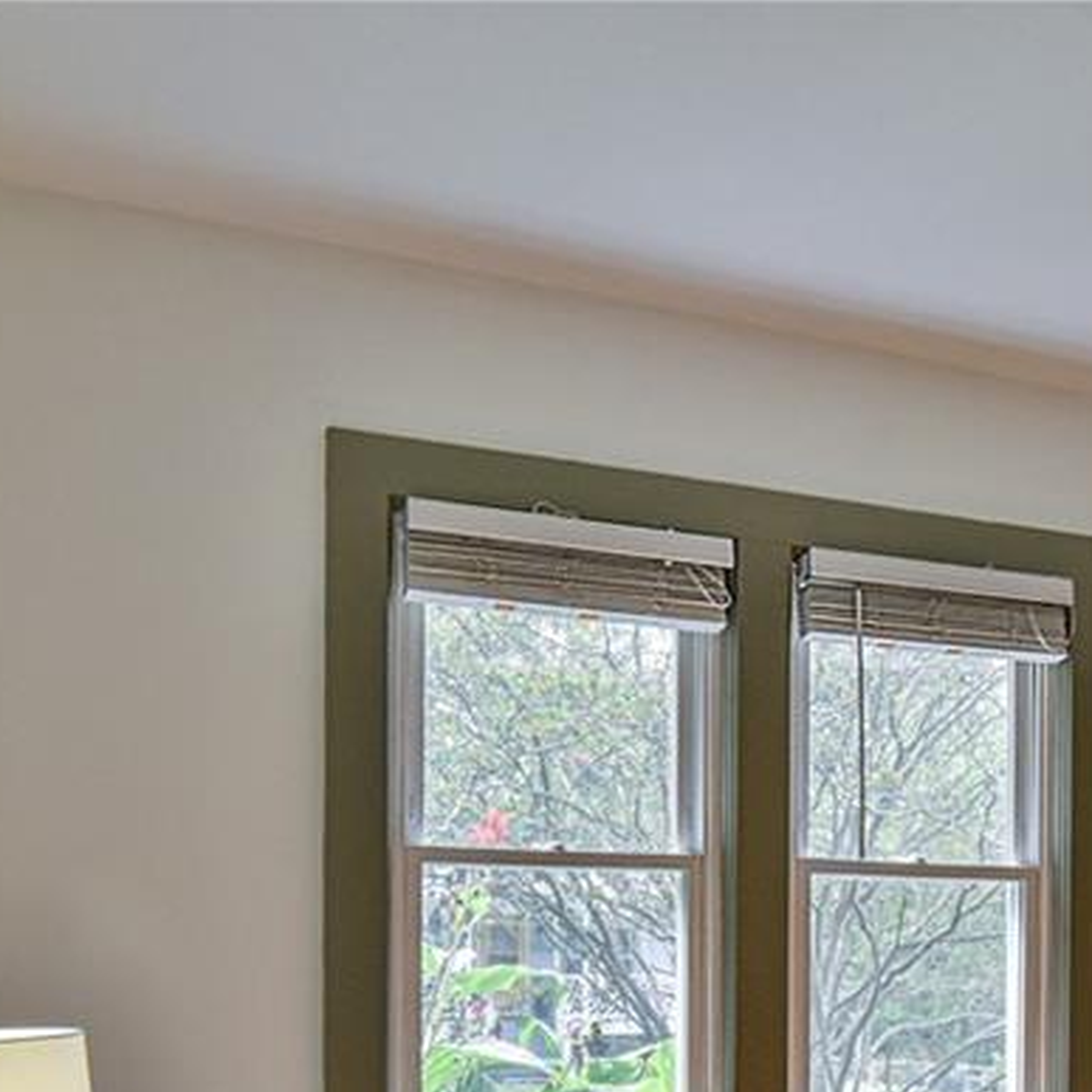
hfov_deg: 45.7
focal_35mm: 36
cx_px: 680
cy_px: 961
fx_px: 1285
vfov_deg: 42.6
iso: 1600
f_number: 7.1
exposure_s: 1/200
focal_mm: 16
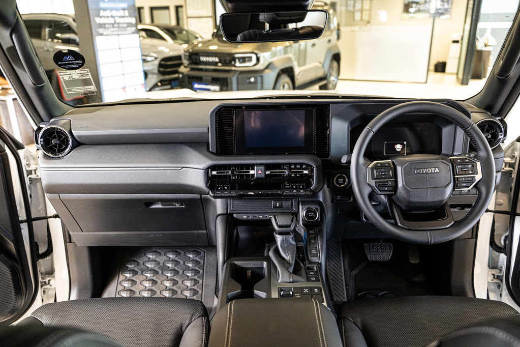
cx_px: 260
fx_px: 404
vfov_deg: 46.4
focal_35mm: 28
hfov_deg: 65.5
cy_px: 174
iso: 1600
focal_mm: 28
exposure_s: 1/160
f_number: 3.2
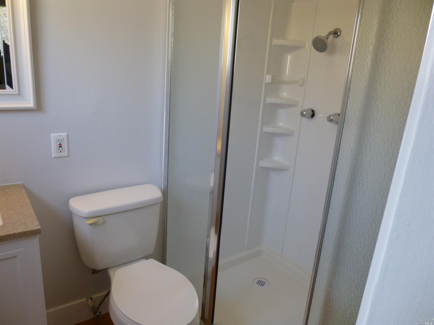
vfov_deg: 54.9
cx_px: 217
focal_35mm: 25
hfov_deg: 69.4
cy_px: 162
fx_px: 313
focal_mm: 4.5
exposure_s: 1/60
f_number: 3.1
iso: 250
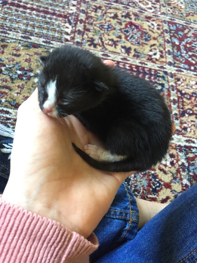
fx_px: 220
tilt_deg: -60.4
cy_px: 132
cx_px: 98
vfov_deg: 61.7
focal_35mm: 29
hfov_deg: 48.2
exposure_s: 1/33
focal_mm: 4.15
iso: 200
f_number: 2.2
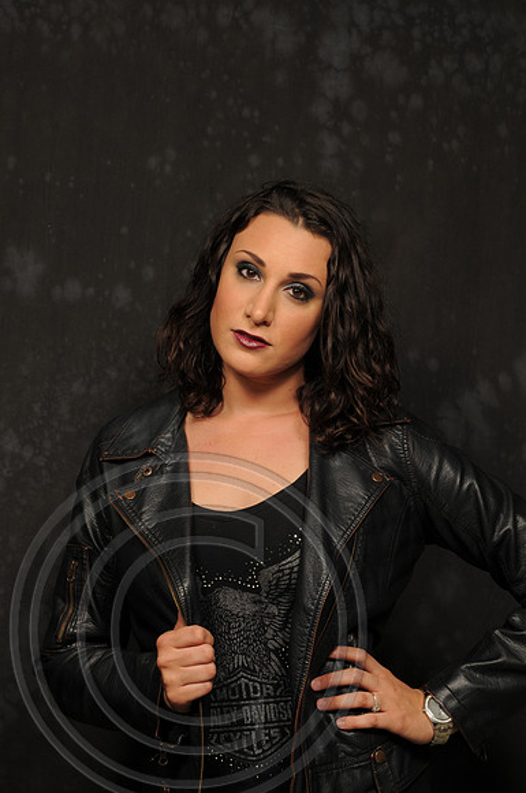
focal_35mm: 72
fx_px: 1583
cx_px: 263
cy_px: 396
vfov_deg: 28.1
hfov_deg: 18.9
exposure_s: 1/100
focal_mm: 48
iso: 200
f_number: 7.1
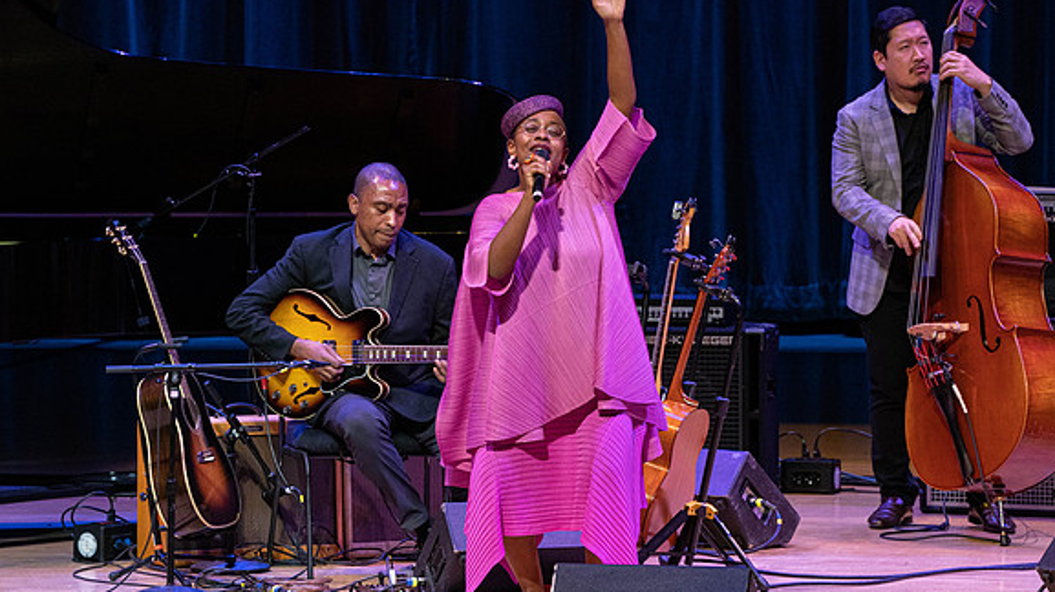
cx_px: 508
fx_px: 9731
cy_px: 312
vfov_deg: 3.5
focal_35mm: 348
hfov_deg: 6.2
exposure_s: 1/320
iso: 4000
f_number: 8
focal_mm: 318
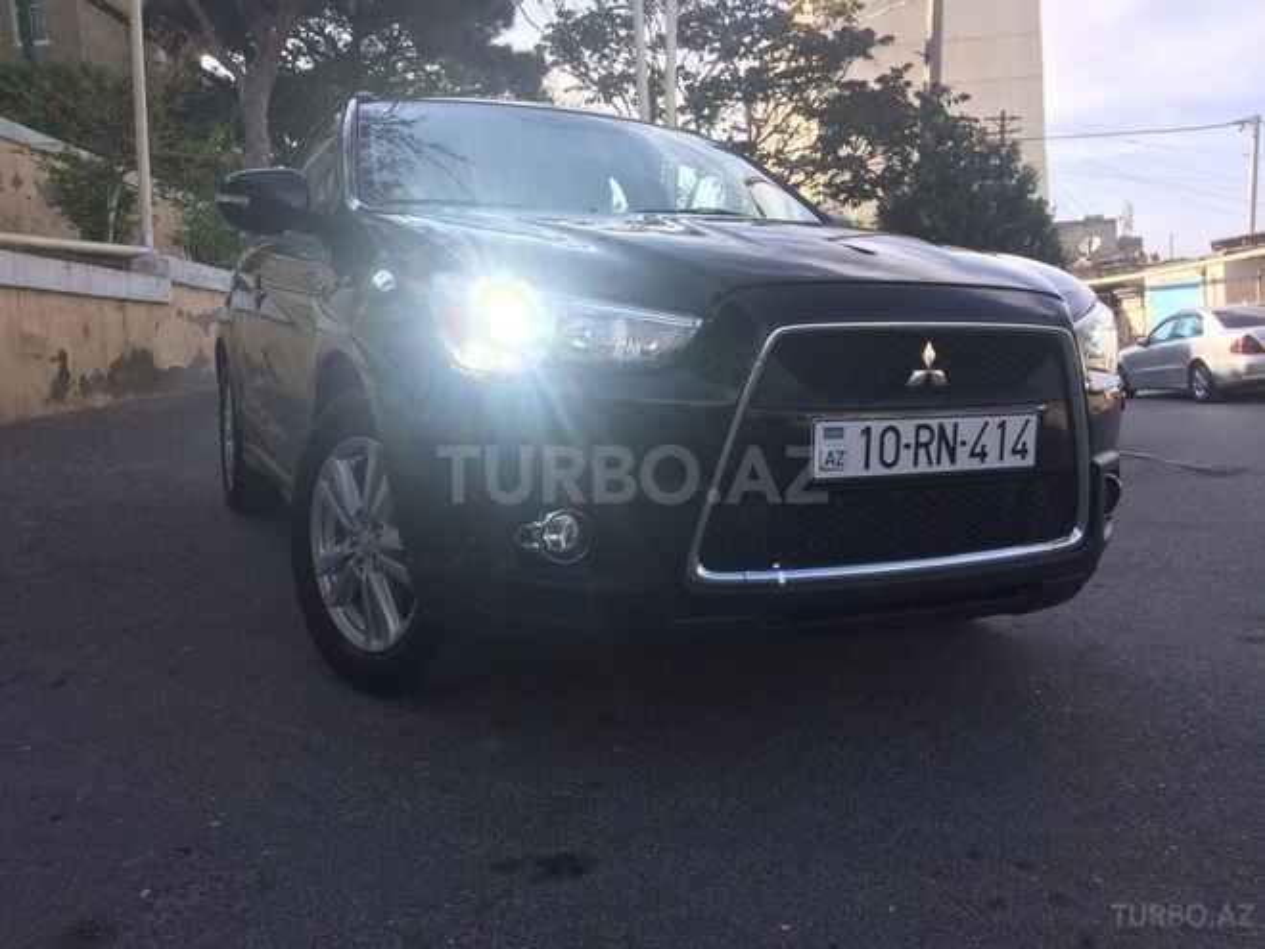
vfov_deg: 48.2
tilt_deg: -5.0
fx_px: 1060
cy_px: 474
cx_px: 632
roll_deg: +4.3
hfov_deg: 61.7
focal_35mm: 29
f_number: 2.2
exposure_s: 1/789
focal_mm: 4.15
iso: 32
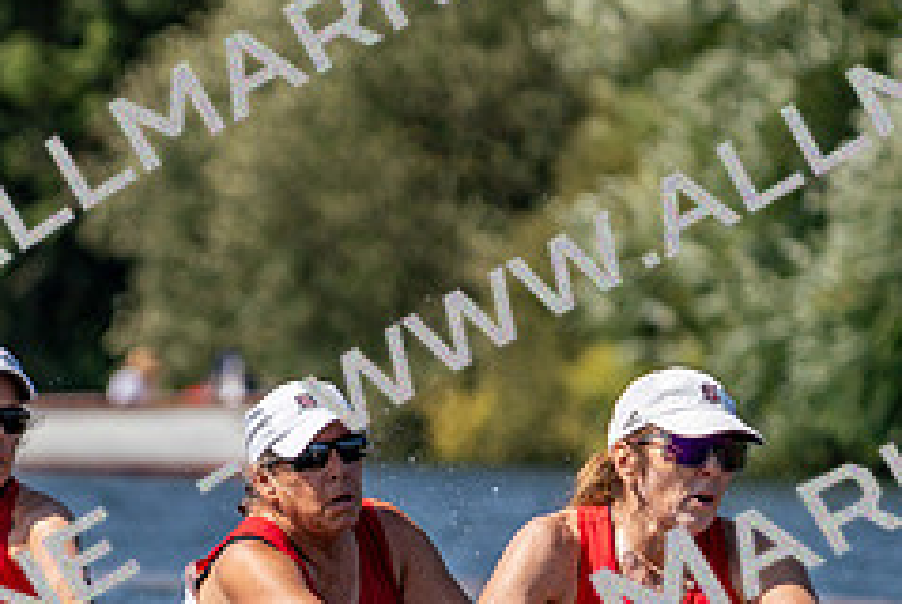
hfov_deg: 3.1
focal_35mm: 666
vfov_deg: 2.1
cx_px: 26
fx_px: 16707
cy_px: 496
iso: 200
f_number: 5.6
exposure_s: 1/2000
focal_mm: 275
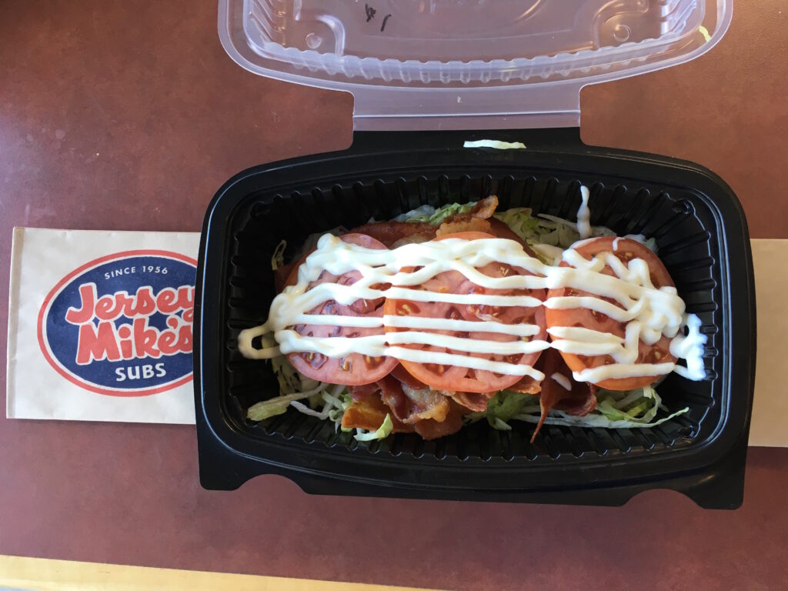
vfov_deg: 48.2
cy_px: 296
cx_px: 394
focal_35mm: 29
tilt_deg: -82.5
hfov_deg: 61.7
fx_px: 660
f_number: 2.2
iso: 25
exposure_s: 1/30
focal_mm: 4.15
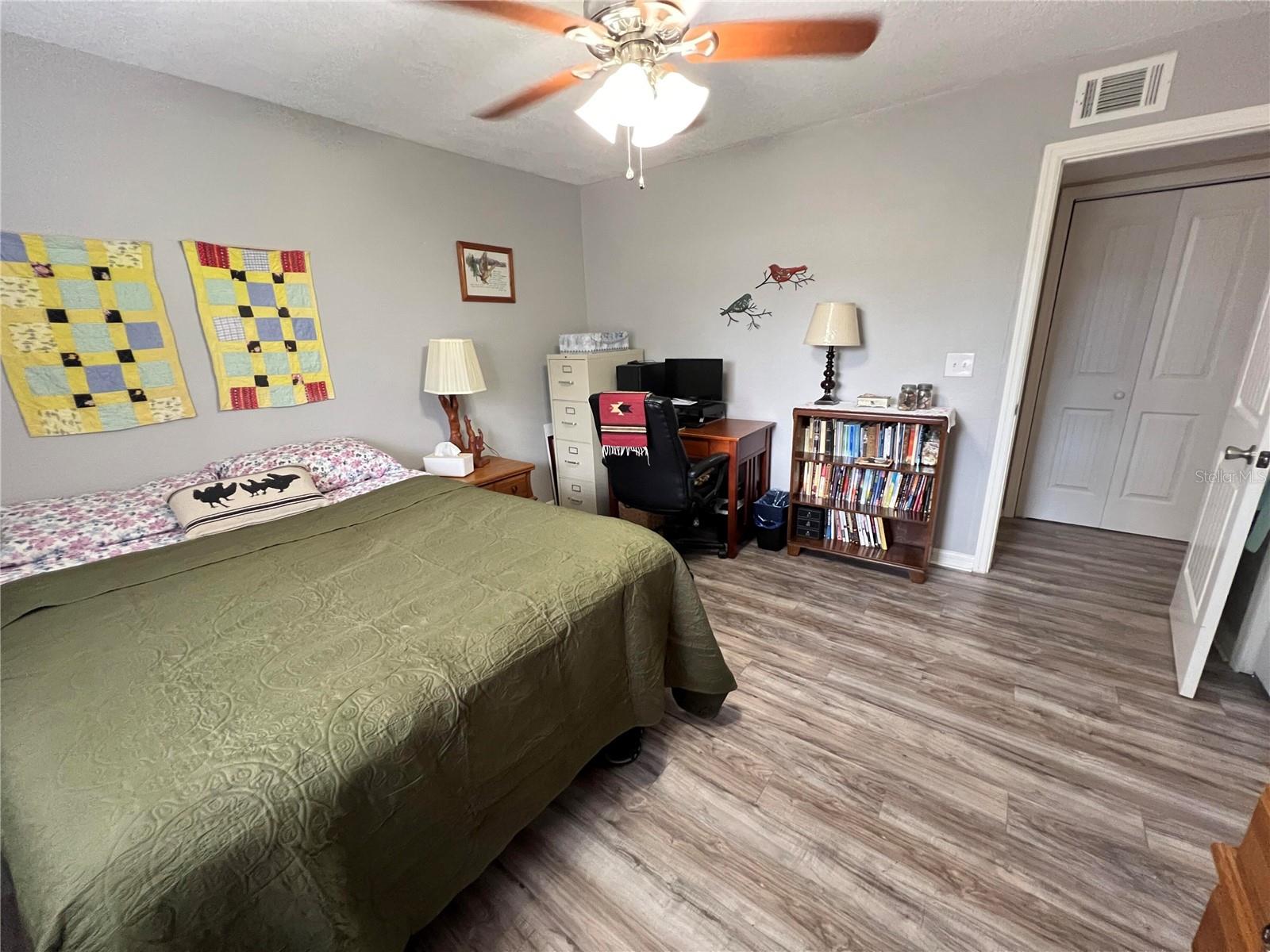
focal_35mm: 13
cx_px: 635
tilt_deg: -16.3
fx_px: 477
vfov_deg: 89.9
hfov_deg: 106.2
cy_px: 476
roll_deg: +2.9
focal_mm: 1.57
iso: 640
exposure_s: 1/60
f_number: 1.8
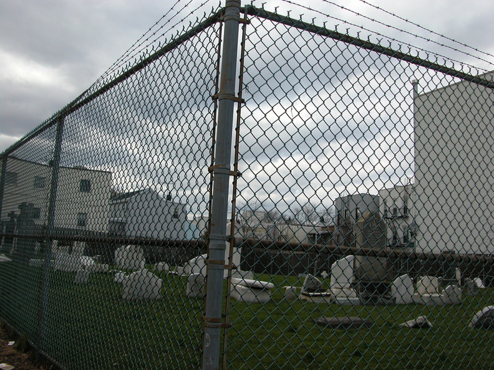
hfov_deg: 52.6
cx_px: 247
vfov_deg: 40.7
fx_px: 499
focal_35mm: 35
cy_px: 185
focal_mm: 8.9
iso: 100
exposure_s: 1/1010
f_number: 3.2
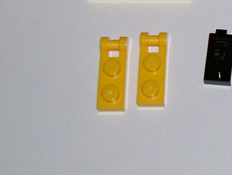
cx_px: 300
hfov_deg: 11.4
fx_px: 1133
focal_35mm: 169
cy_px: -44
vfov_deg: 8.7
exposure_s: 1/73.3
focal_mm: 8.7
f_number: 3.2
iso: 80
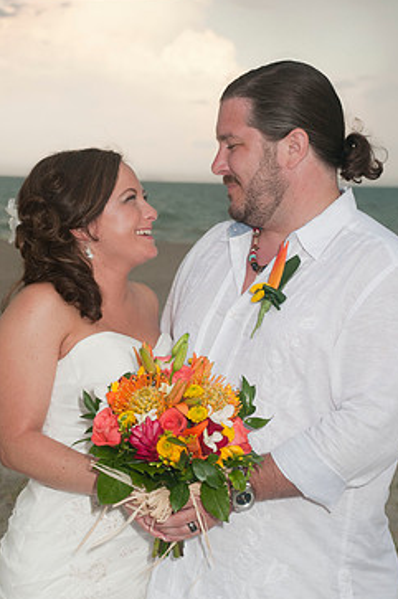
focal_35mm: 108
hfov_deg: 12.6
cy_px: 335
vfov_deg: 18.9
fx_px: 1796
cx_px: 206
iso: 400
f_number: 5.6
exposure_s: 1/200
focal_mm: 58
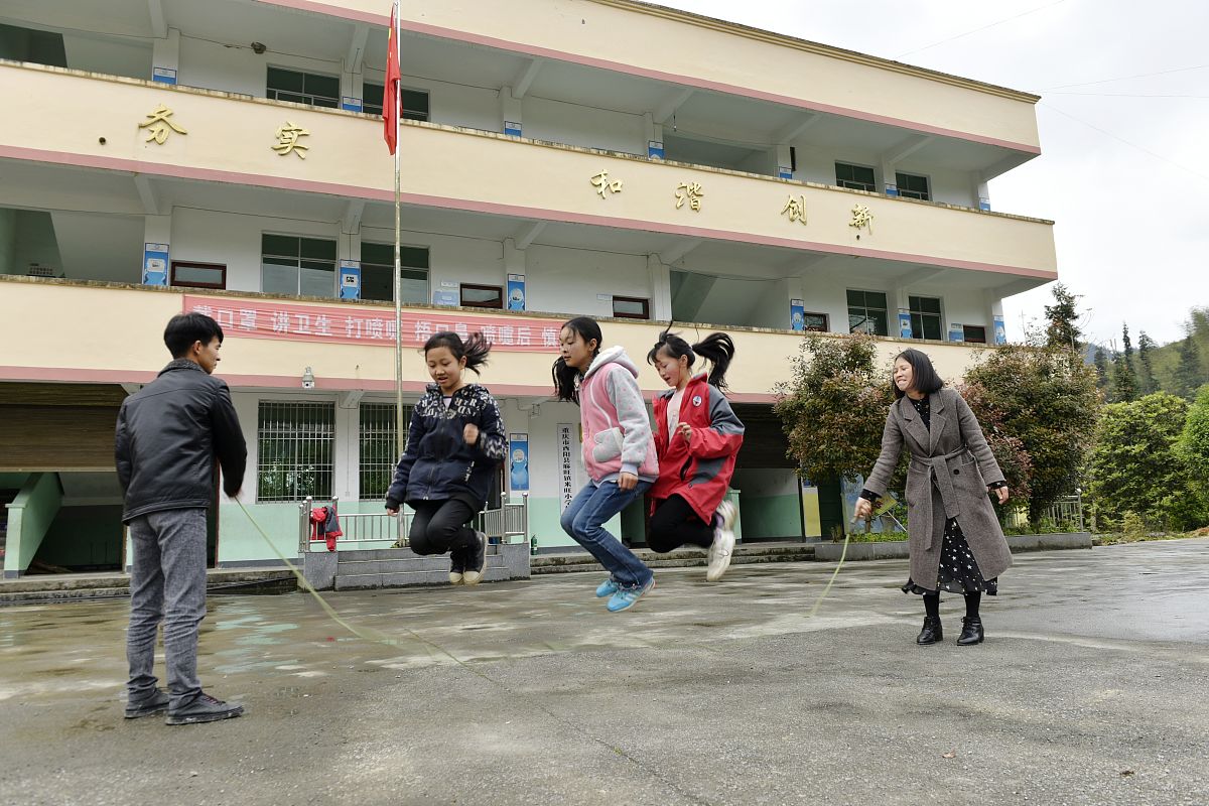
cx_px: 604
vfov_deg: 53.1
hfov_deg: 73.7
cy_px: 403
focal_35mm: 24
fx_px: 806
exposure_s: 1/100
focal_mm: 24
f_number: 6.3
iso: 64
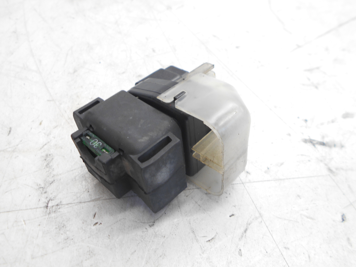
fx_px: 267
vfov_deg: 53.1
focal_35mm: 26
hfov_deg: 67.3
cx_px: 178
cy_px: 134
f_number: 3.2
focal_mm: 4.6
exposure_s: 1/30
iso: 100
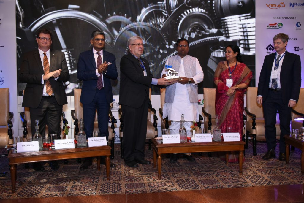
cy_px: 102
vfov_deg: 41.2
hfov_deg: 58.7
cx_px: 152
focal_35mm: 32
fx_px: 270
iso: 3200
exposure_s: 1/125
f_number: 6.3
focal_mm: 32
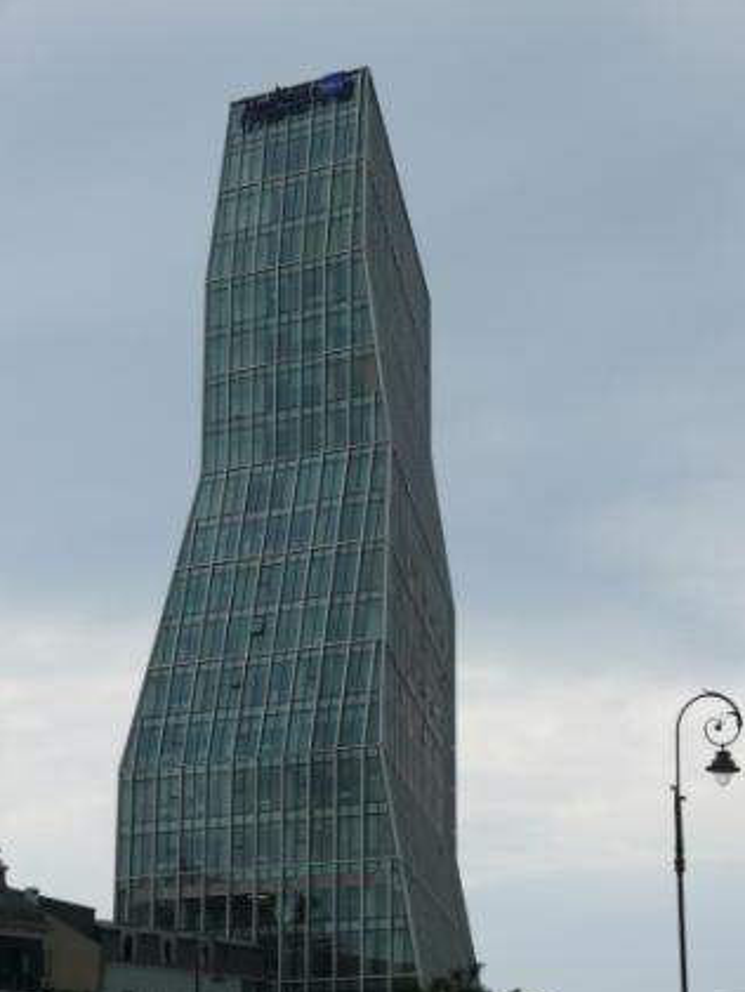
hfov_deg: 18.0
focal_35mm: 82
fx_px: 2352
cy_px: 516
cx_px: 394
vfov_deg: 23.8
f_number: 5.6
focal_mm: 16.2
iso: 100
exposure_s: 1/500
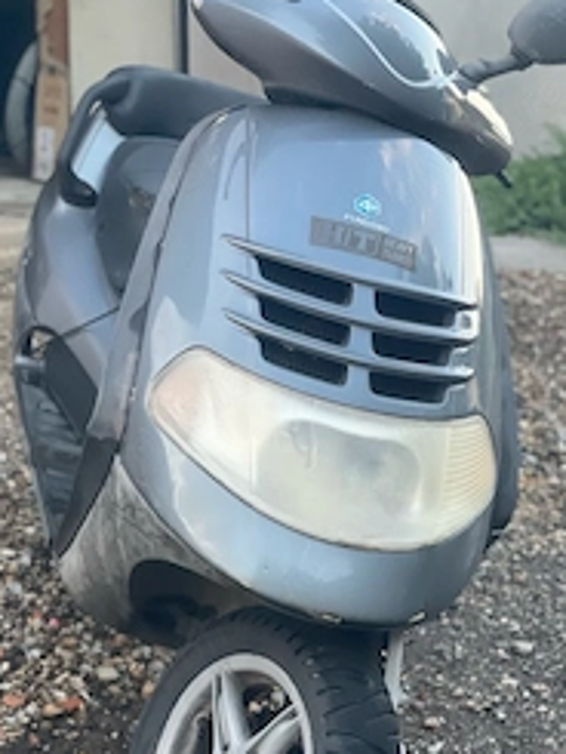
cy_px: 428
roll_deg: +0.1
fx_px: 1851
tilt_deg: -12.9
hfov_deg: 17.4
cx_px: 286
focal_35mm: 85
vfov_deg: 23.0
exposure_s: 1/122
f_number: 2
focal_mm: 6
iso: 250
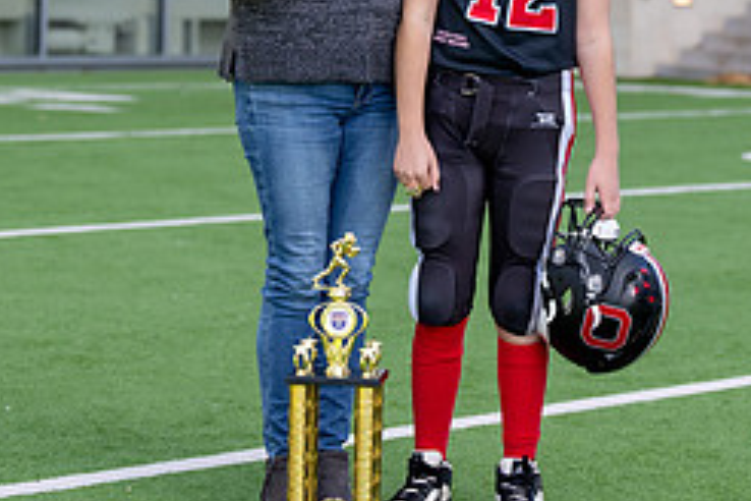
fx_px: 3442
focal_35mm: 165
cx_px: 455
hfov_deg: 12.4
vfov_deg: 8.3
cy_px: 90
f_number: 2.8
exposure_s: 1/500
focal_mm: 70
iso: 100
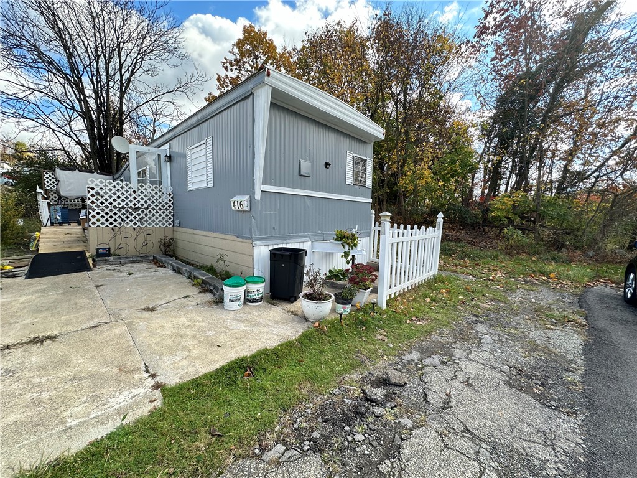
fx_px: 258
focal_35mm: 14
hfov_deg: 102.1
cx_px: 318
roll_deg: -0.3
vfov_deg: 85.7
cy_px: 239
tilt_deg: -5.8
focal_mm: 2.22
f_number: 2.2
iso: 40
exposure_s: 1/421
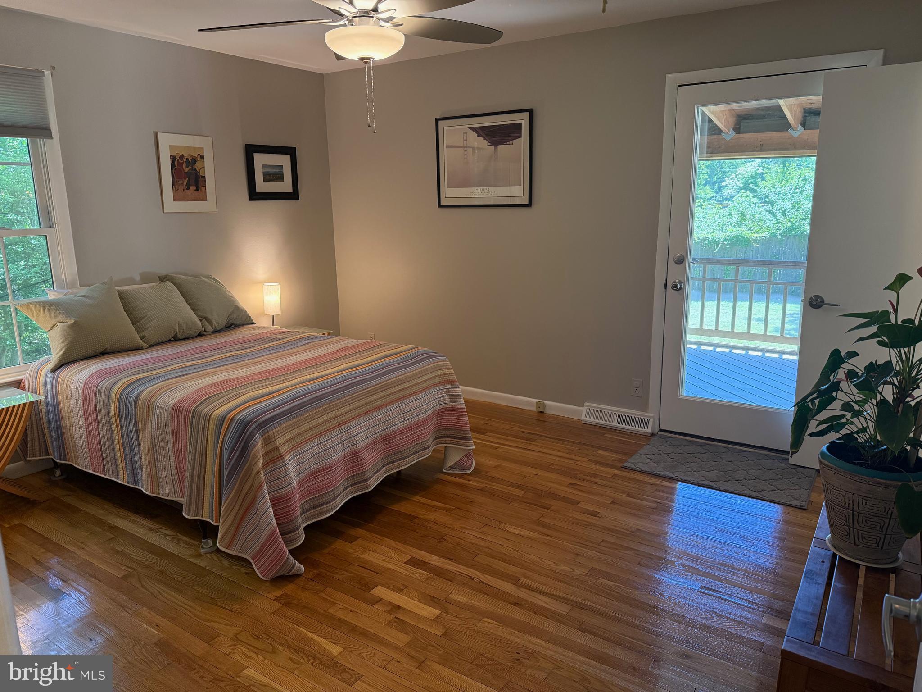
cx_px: 461
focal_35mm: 24
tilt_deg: -11.6
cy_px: 346
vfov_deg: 56.8
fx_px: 639
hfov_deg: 71.6
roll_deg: +1.0
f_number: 1.78
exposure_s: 1/120
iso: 320
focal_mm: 6.76
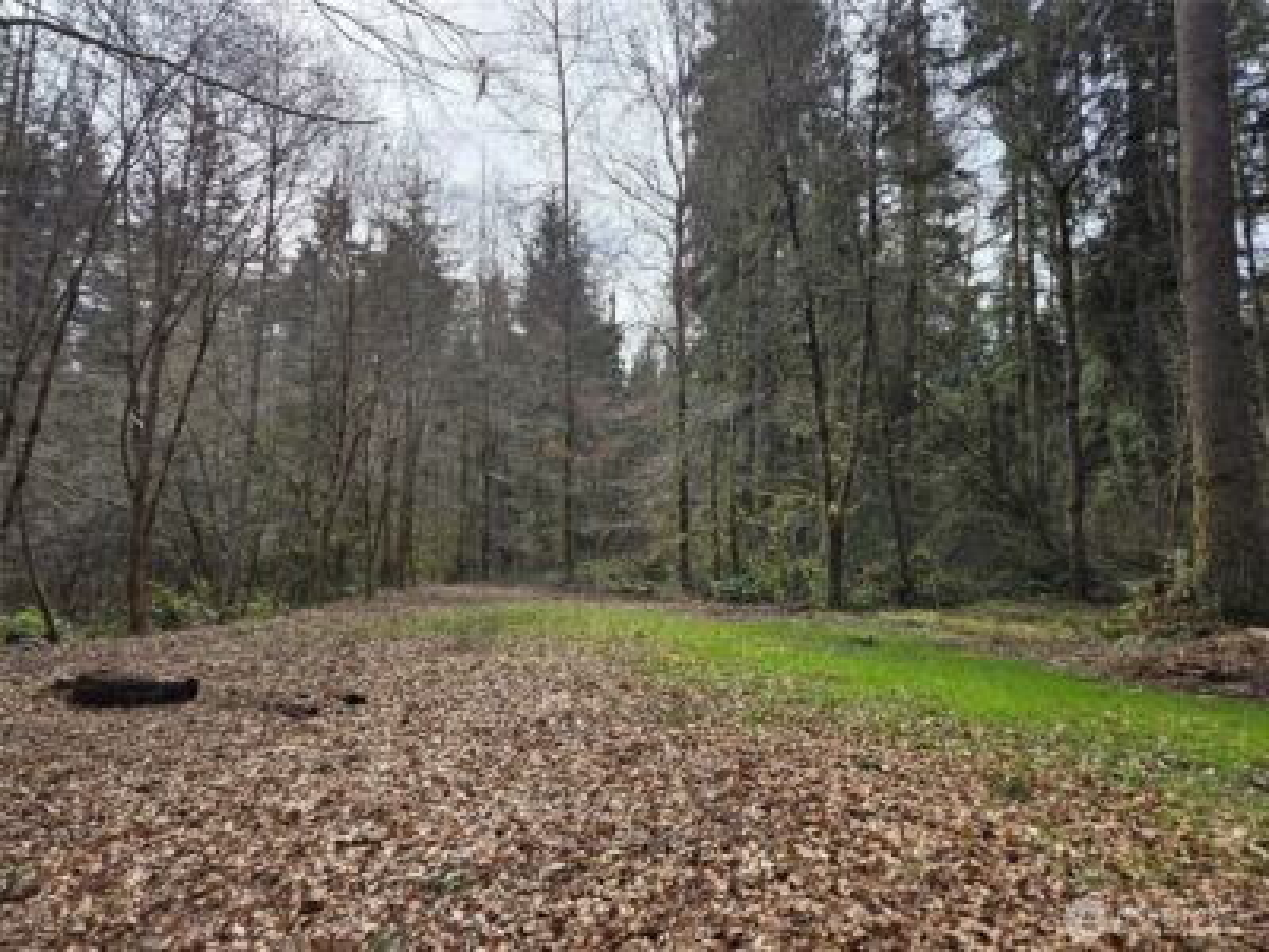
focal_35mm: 23
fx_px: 843
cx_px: 634
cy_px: 476
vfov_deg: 58.9
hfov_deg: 73.9
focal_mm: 5.4
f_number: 1.8
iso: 25
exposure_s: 1/2483
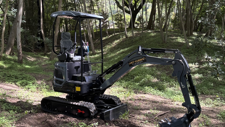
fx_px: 239
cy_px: 51
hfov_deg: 50.4
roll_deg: +0.4
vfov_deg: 29.6
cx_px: 105
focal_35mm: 40
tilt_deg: +1.4
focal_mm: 5.96
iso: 40
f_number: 1.6
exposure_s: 1/121
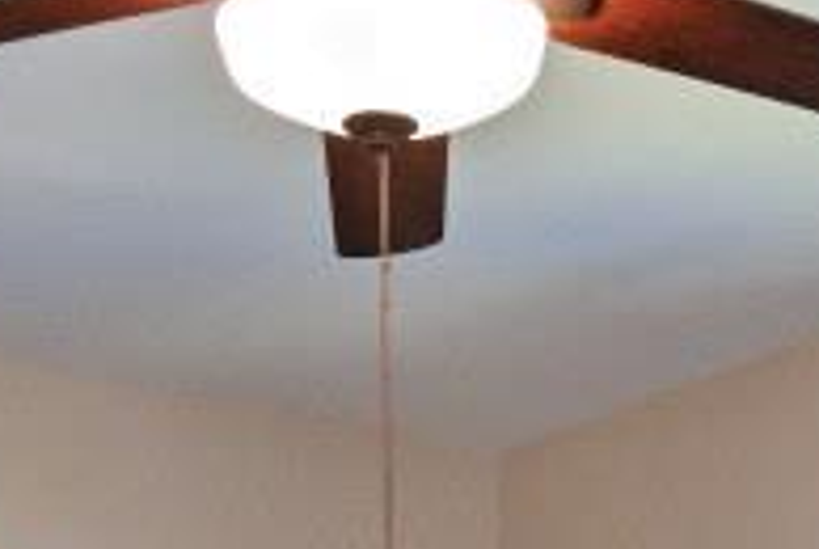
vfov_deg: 11.7
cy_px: 1005
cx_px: 739
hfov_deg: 18.6
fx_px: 2461
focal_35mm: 108
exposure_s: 1/60
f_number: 4
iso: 360
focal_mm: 14
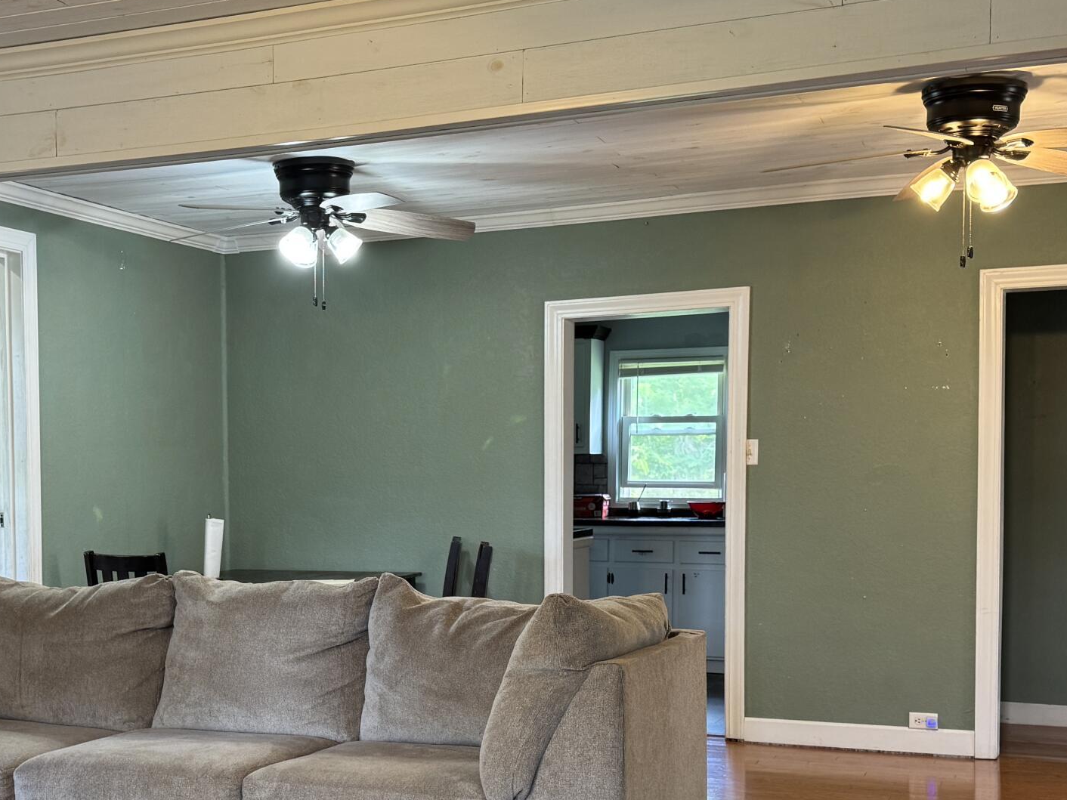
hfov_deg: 36.9
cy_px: 551
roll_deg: -0.2
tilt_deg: -3.8
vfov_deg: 28.3
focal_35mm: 51
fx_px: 1572
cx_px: 314
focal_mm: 6.76
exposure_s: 1/60
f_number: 1.78
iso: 200
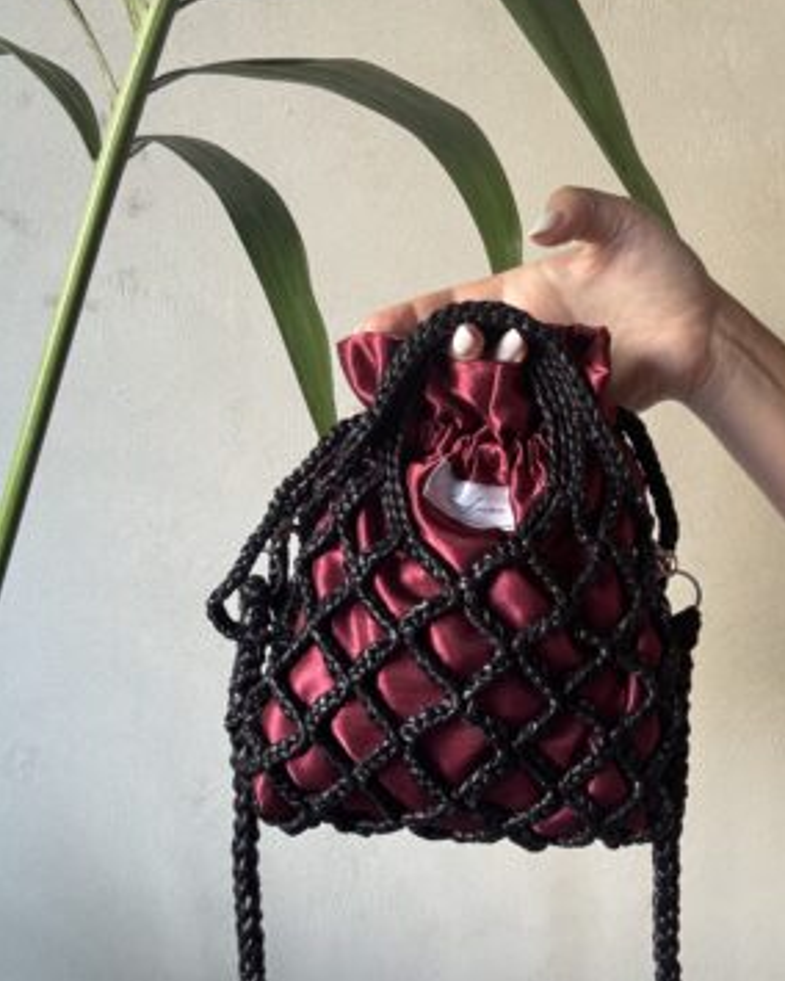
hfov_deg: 44.5
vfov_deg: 54.2
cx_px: 412
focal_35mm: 33
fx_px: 958
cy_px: 517
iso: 125
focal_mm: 2.69
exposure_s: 1/60
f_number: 1.9
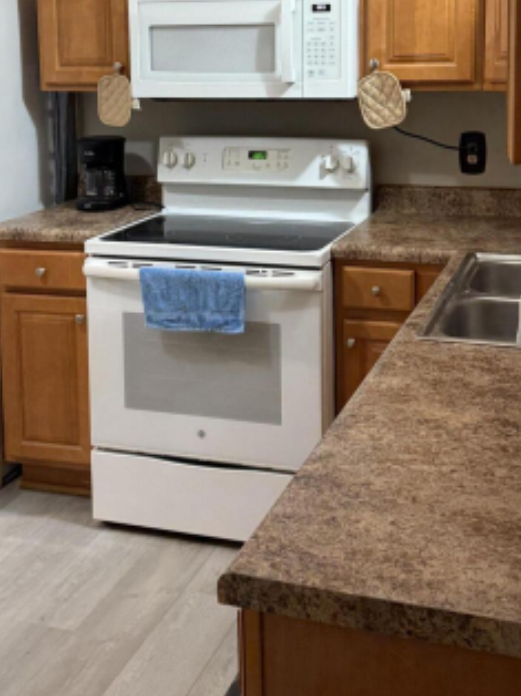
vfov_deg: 36.6
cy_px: 172
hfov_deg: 28.5
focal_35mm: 51
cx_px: 259
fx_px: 1025
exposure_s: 1/60
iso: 320
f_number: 1.78
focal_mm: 6.76
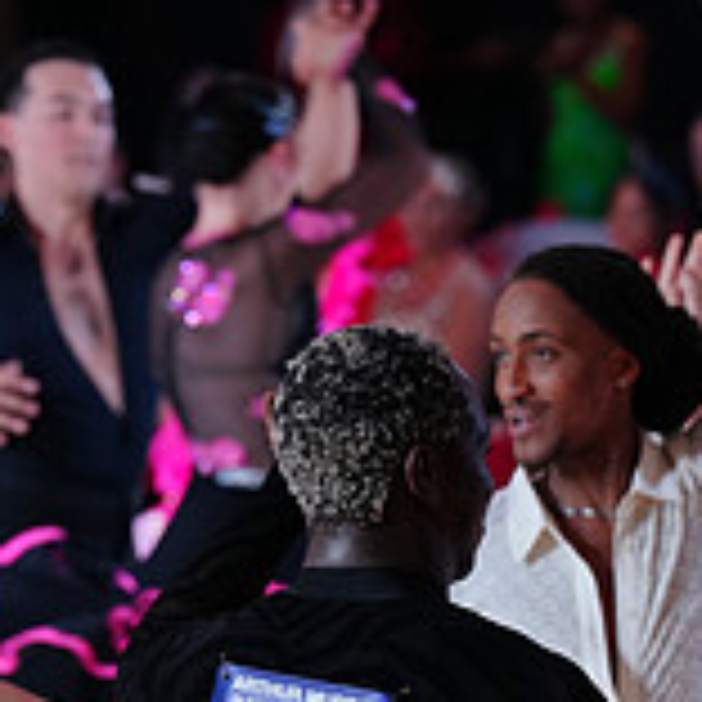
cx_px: 641
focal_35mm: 458
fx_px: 10508
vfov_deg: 3.8
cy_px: 1148
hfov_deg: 3.8
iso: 1000
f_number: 4.5
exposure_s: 1/200
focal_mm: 145
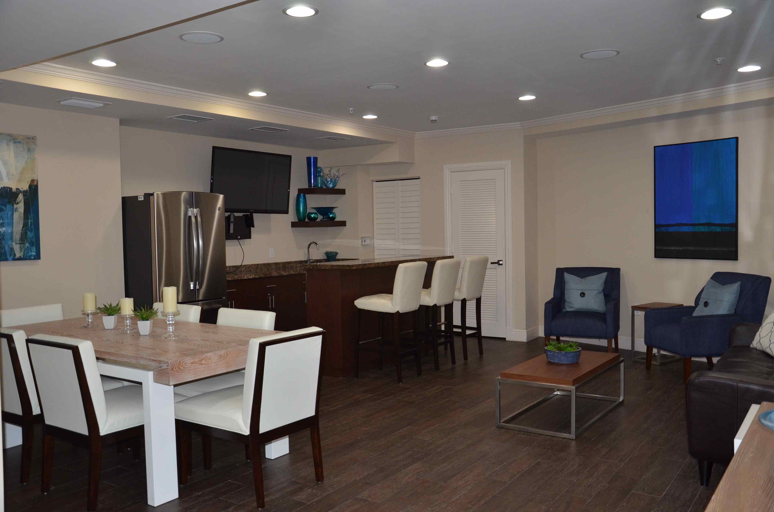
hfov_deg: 59.6
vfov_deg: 41.5
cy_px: 256
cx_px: 387
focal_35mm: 32
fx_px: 676
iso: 800
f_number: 3.8
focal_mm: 21
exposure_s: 1/60
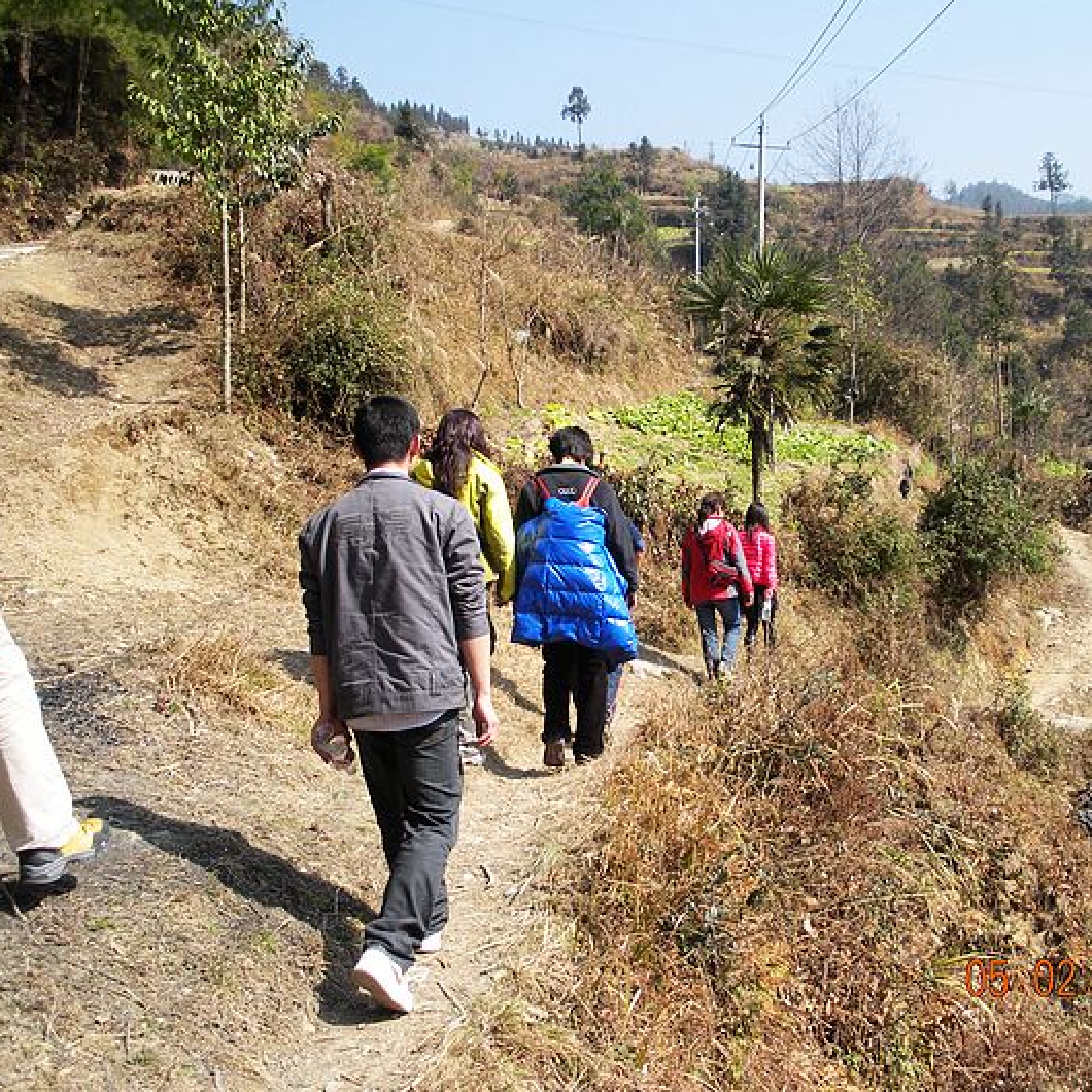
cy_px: 541
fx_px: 1535
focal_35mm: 43
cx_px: 682
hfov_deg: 38.9
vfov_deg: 39.2
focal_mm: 6.3
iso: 64
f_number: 3.5
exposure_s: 1/335
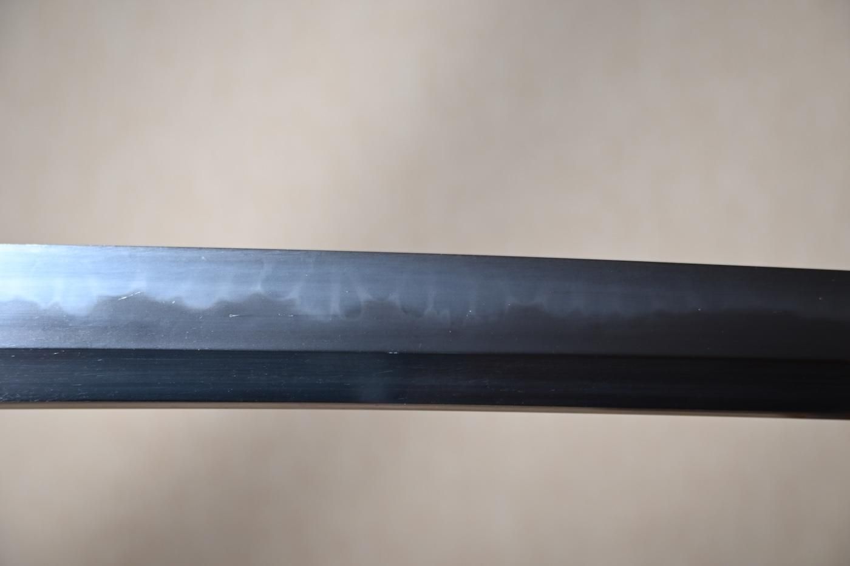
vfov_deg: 16.9
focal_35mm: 81
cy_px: 283
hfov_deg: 25.1
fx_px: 1912
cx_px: 425
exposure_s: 1/1.3
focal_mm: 54
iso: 100
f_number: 4.8
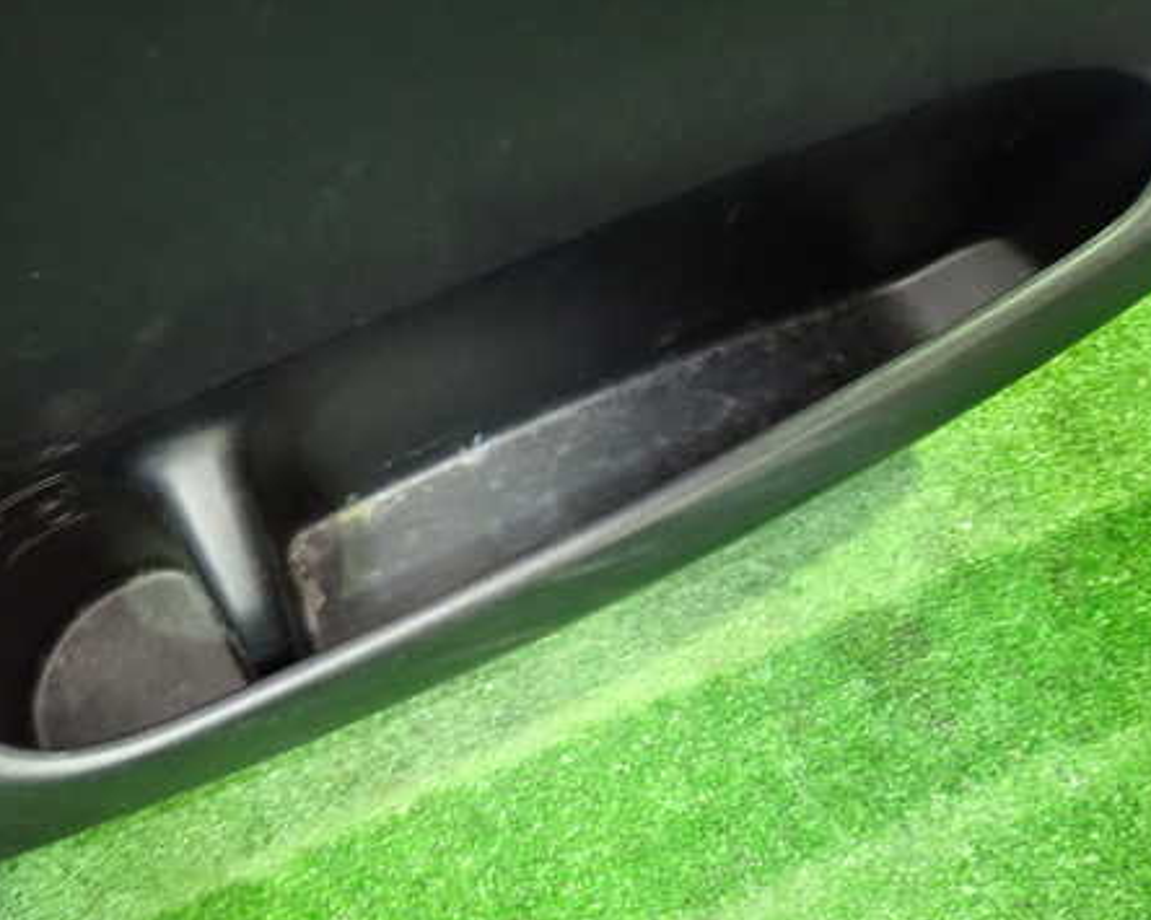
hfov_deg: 53.9
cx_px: 464
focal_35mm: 33
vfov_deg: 44.5
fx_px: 1124
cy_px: 454
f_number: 2
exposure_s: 1/25
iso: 800
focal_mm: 4.5
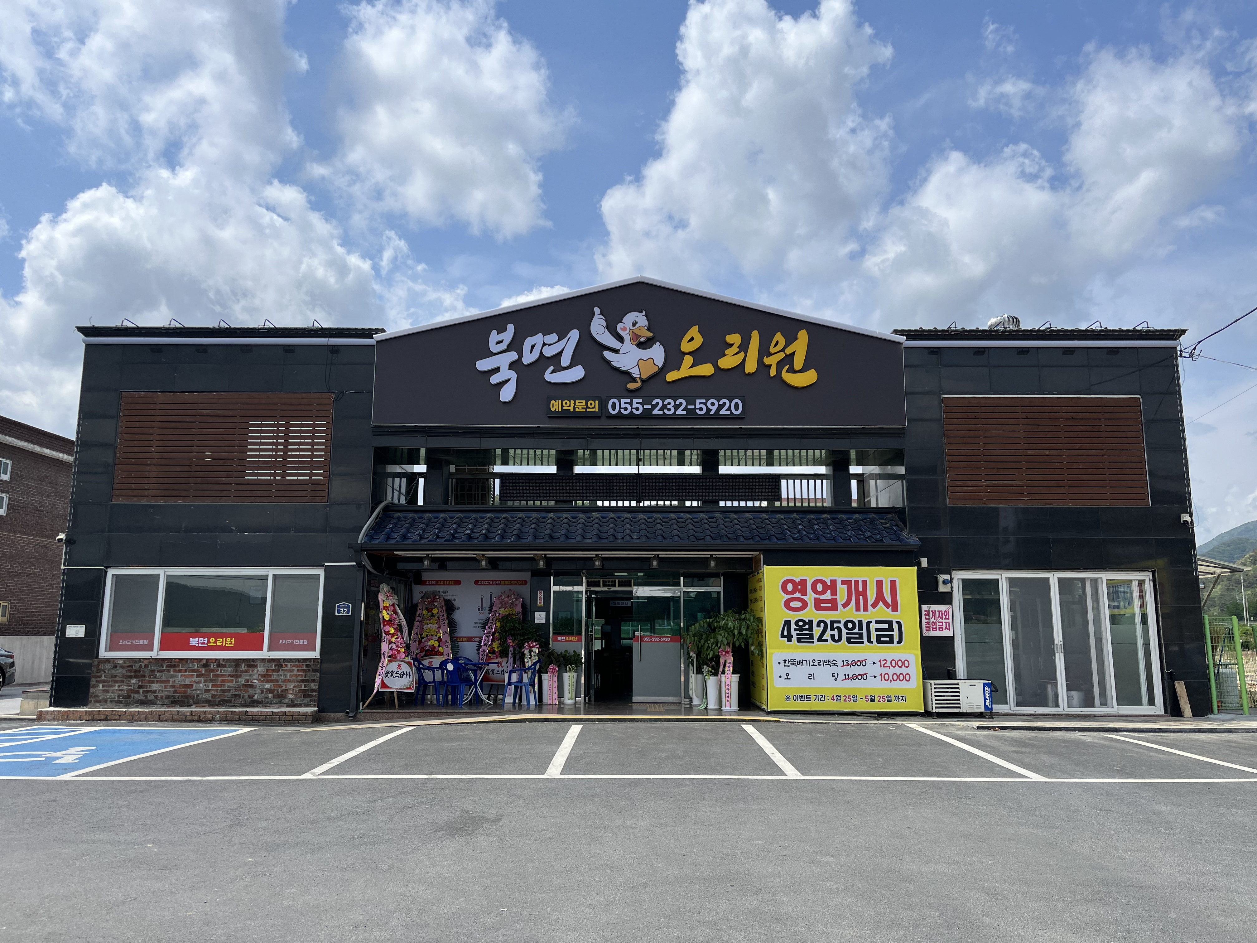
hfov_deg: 67.3
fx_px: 944
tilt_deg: +10.4
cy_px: 472
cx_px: 628
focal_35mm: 26
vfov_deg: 53.1
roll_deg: -0.7
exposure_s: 1/5319
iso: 50
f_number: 1.6
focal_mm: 5.1
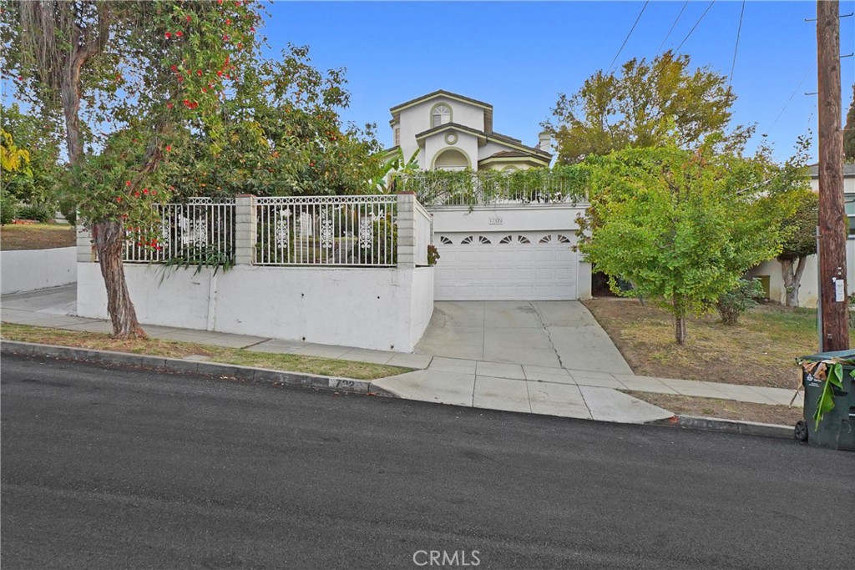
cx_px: 428
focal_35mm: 24
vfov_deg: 53.1
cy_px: 285
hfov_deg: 73.7
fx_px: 570
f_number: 8
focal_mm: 16
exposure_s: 1/200
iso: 1000
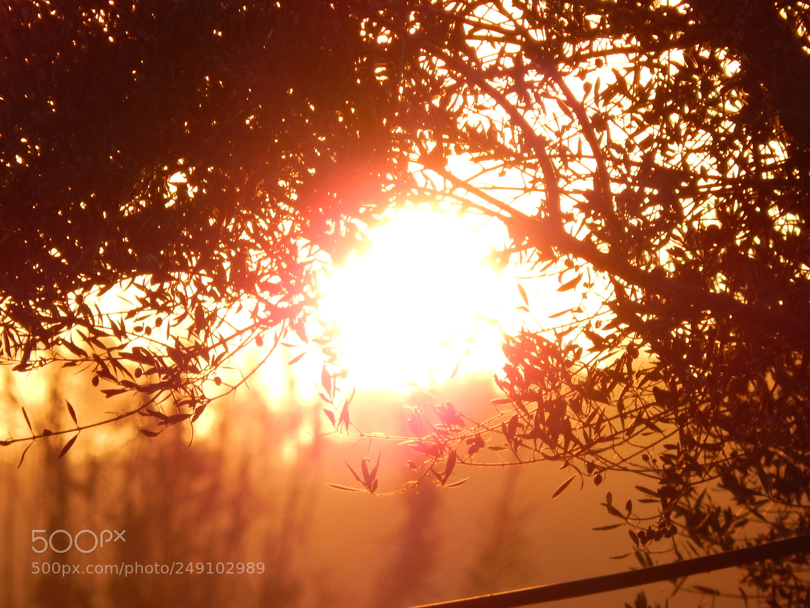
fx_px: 15795
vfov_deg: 2.2
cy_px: 304
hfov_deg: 2.9
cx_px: 405
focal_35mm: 675
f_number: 5.8
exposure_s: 1/200
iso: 125
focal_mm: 120
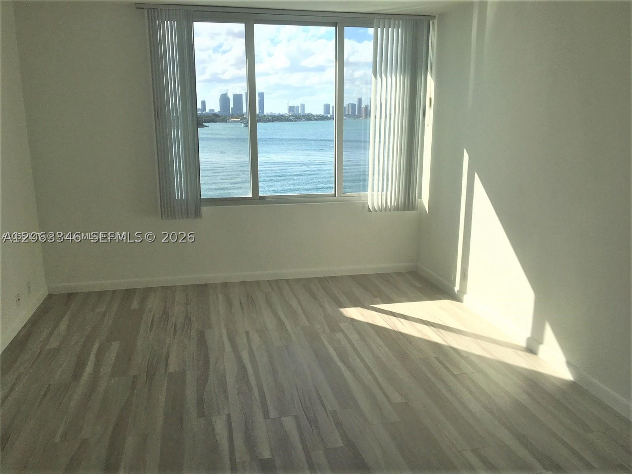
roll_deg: -0.6
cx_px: 316
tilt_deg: -13.3
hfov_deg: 61.7
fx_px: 529
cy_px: 237
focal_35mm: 29
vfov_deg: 48.2
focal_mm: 4.15
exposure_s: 1/1832
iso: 25
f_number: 2.2
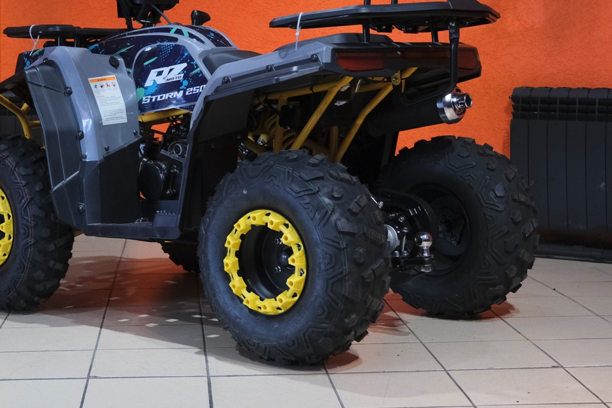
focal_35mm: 70
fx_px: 1190
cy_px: 122
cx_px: 241
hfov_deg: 28.8
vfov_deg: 19.4
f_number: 4
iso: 2000
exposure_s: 1/200
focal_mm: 27.5
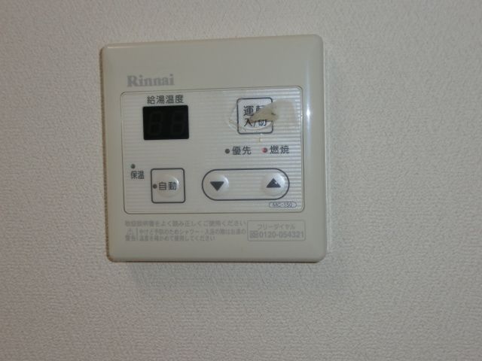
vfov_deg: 30.9
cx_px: 241
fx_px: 654
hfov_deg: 40.4
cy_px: 180
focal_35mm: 47
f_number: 4.2
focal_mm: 8.29
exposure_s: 1/100
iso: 125
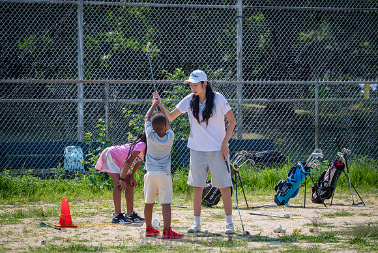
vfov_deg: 7.4
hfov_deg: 11.0
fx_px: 1968
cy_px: 96
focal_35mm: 187
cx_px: 172
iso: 400
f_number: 5
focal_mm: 150
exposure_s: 1/1000
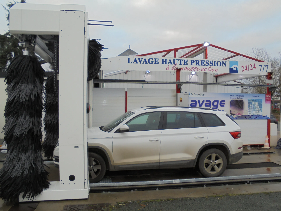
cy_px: 106
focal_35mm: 29
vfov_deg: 48.2
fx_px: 235
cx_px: 140
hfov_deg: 61.7
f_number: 3.7
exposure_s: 1/50
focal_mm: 5.3
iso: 100
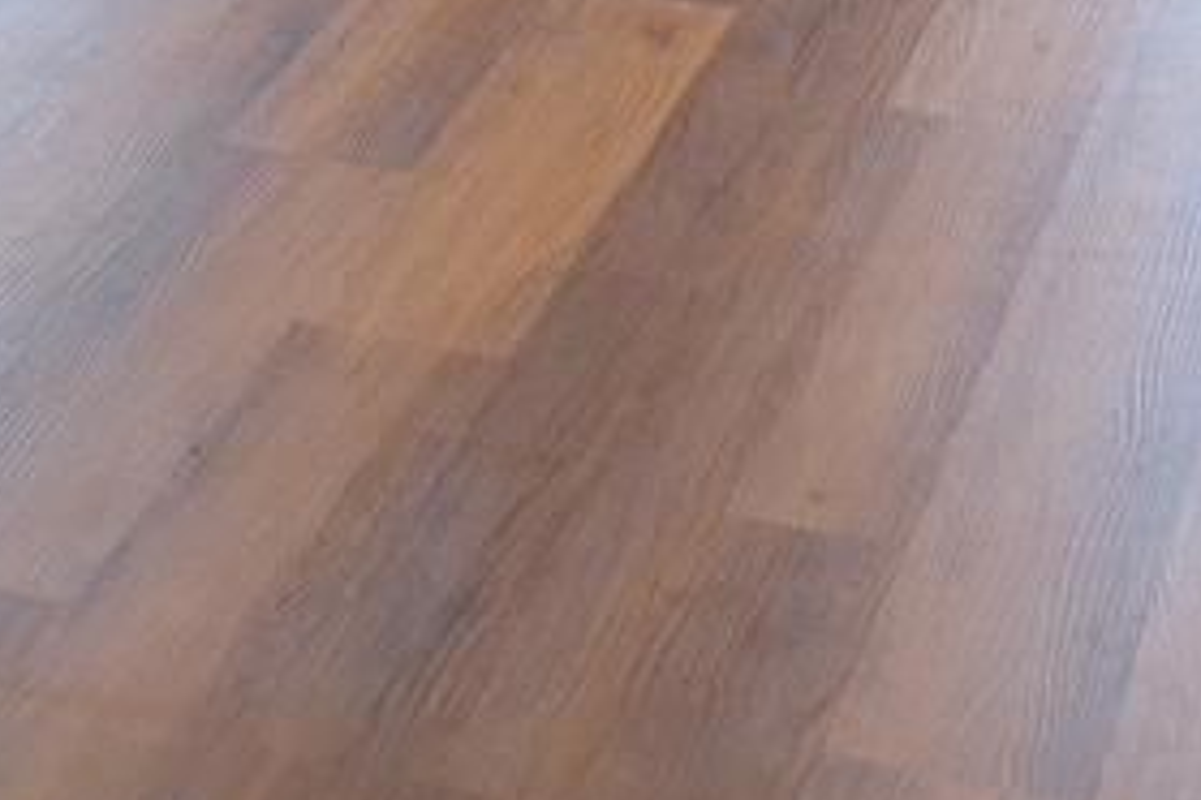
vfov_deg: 8.0
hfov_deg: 12.1
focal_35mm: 157
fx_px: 5237
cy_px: -1226
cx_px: -887
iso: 640
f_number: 2.8
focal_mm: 18
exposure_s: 1/30
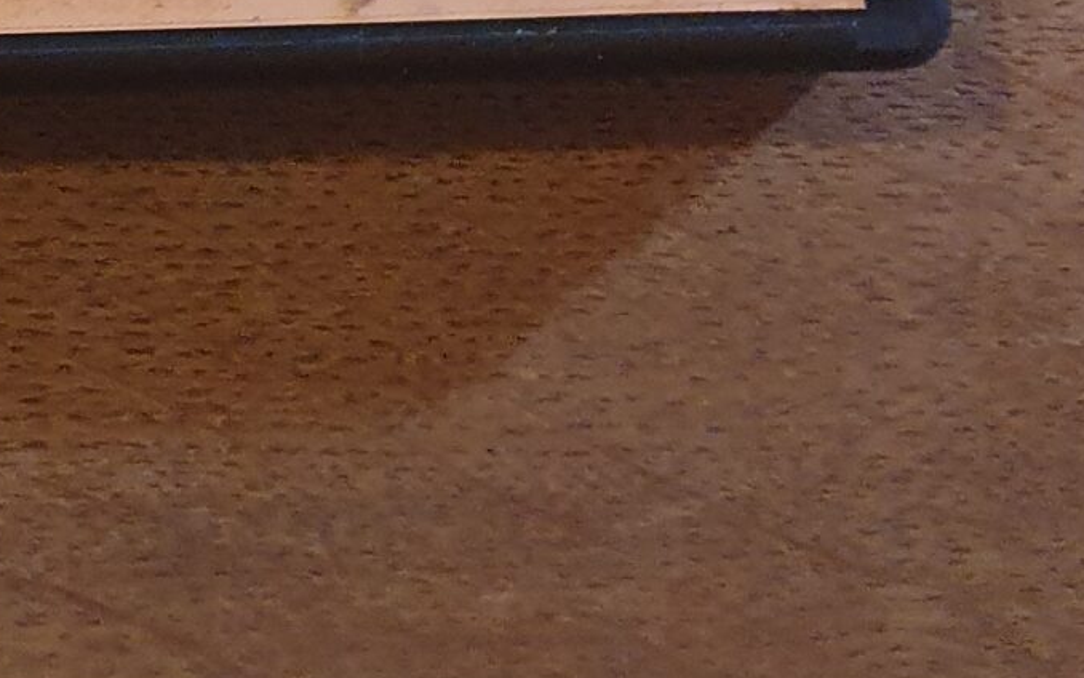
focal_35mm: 104
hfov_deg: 18.7
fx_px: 3073
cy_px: -1250
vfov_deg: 10.0
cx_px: -280
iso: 400
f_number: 1.5
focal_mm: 4.32
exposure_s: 1/50
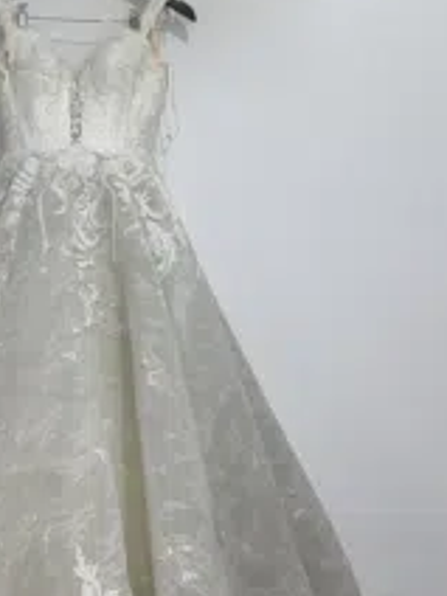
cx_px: 101
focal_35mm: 49
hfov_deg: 29.1
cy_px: 385
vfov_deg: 38.6
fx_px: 844
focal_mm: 4.25
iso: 32
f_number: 1.8
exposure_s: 1/24
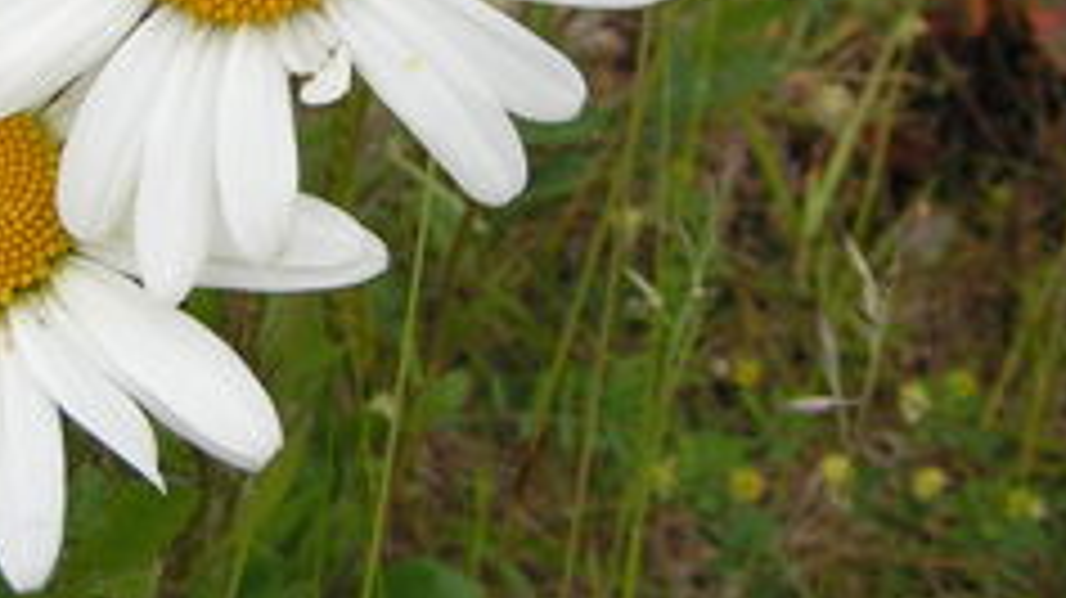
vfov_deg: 15.3
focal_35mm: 78
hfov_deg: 26.6
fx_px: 2204
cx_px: 173
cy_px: 70
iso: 50
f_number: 5.6
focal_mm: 5.8
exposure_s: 1/100
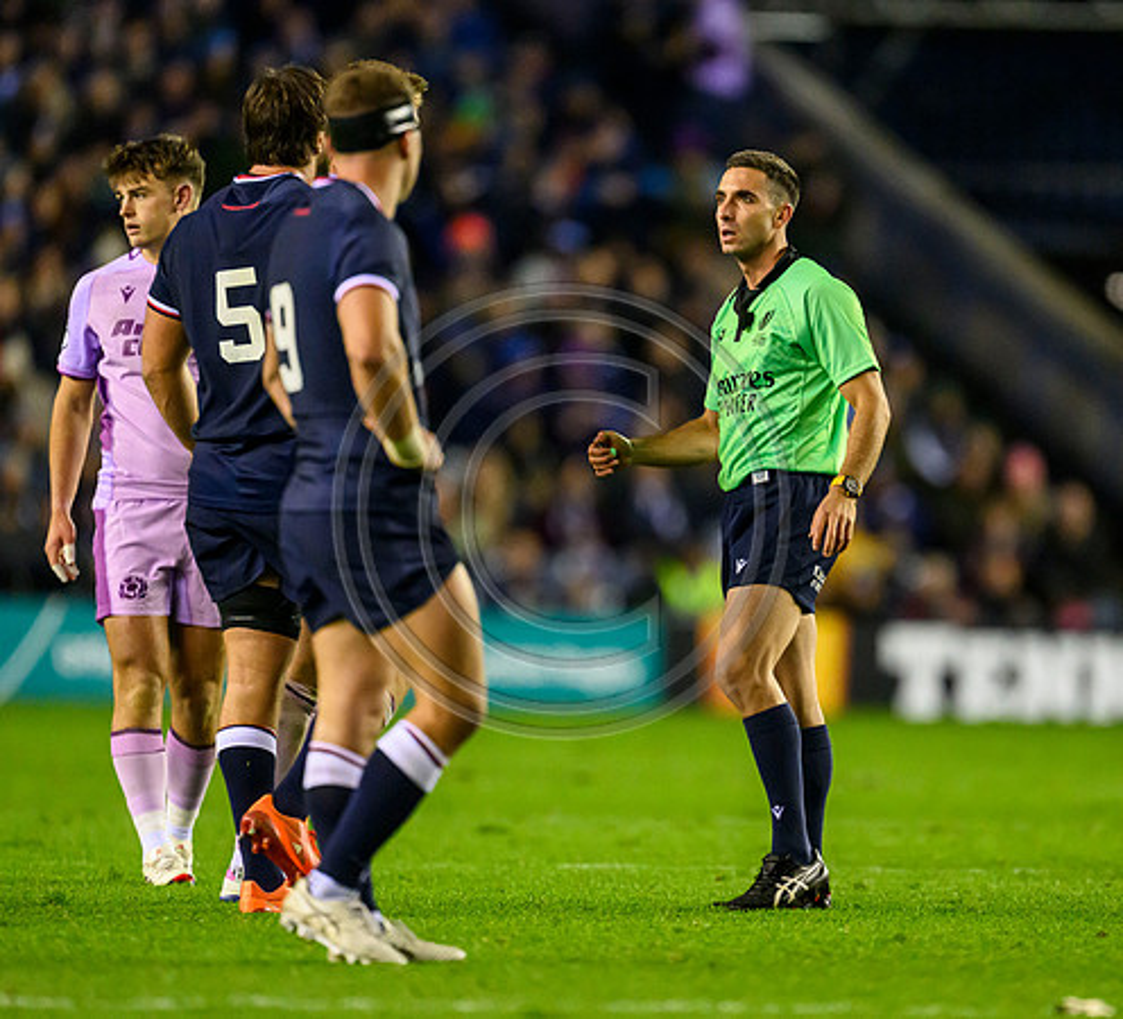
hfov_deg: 2.6
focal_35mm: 714
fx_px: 25035
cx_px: 760
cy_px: 513
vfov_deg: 2.3
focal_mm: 560
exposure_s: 1/1250
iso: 10000
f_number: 4
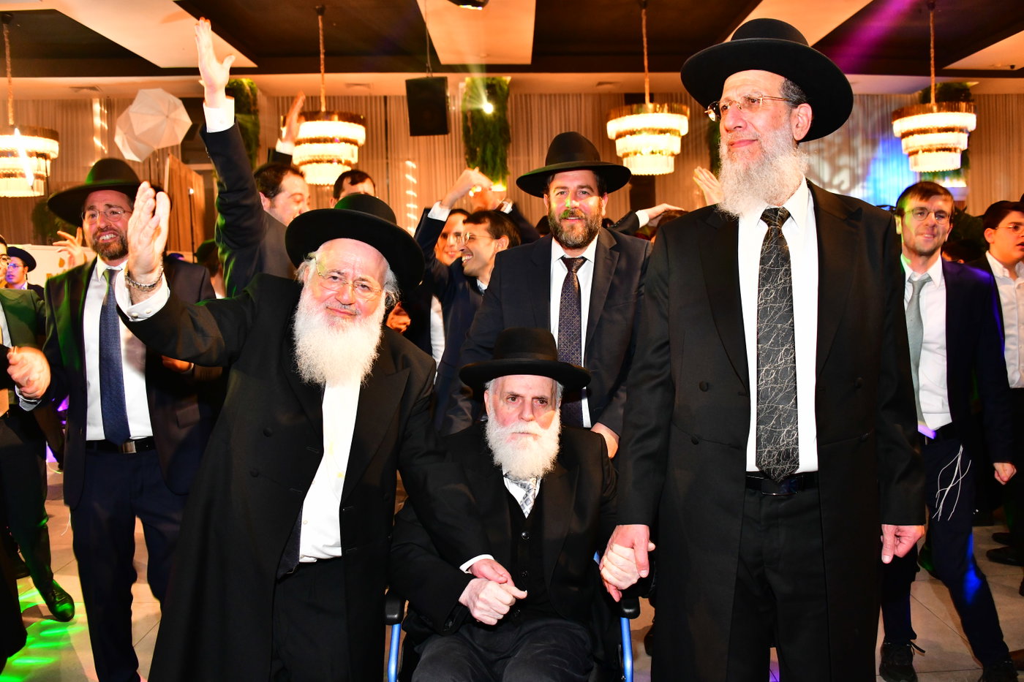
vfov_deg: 46.4
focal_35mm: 28
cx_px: 512
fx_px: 796
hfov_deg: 65.5
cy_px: 341
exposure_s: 1/125
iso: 1600
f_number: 5.6
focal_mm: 28
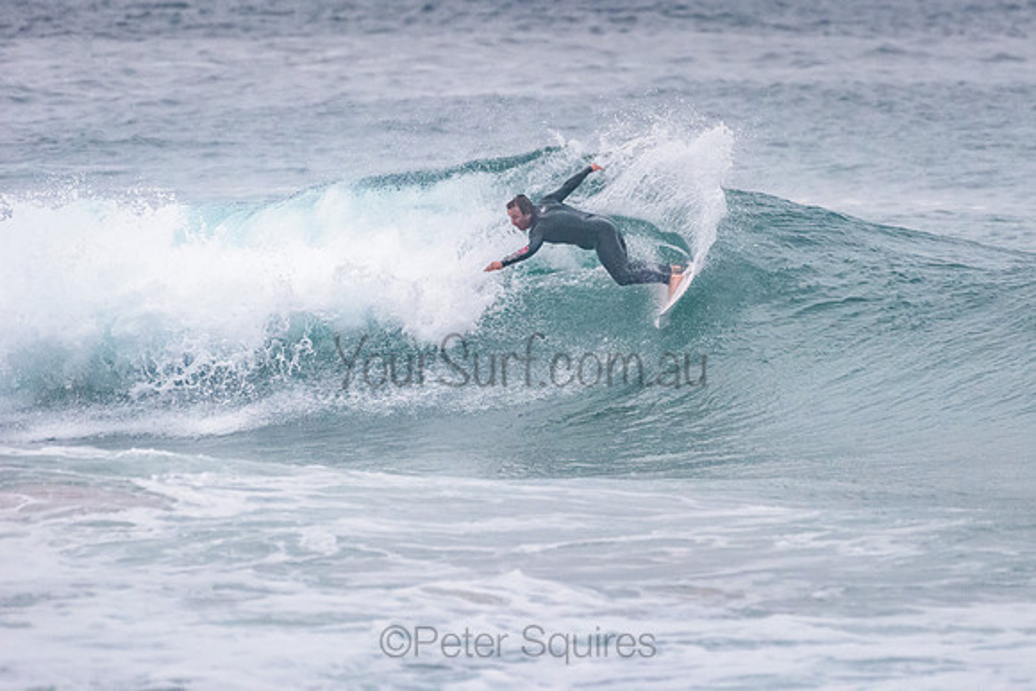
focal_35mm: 613
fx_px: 17642
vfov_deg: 2.2
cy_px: 267
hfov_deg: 3.4
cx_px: 635
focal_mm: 500
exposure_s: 1/2000
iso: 3200
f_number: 5.6
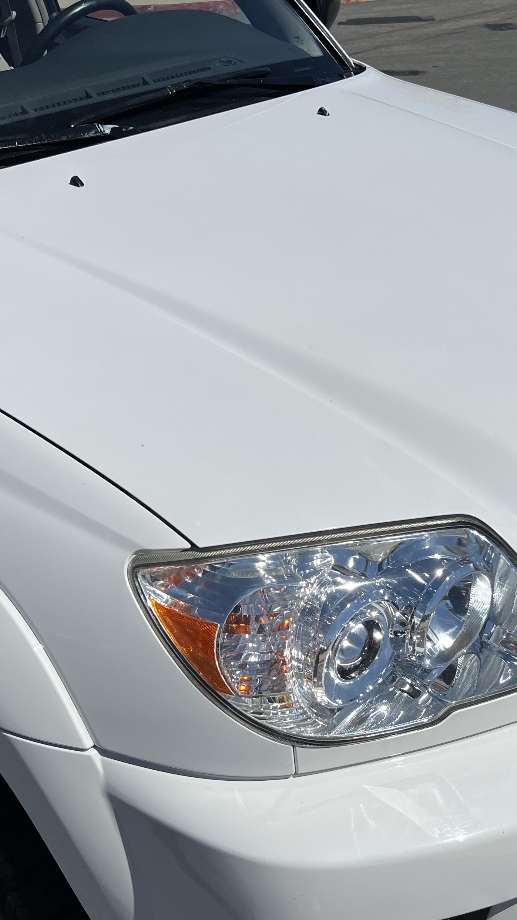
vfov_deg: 44.4
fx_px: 1121
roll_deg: -0.5
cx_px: 271
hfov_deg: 26.0
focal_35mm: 46
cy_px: 539
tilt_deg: -31.5
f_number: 1.5
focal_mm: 5.7
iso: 32
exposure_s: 1/16393
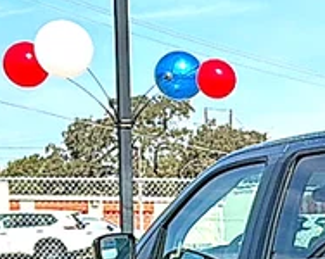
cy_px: 363
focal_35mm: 153
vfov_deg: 9.8
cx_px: 572
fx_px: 1470
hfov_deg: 11.7
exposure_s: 1/3497
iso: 80
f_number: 1.78
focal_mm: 6.86
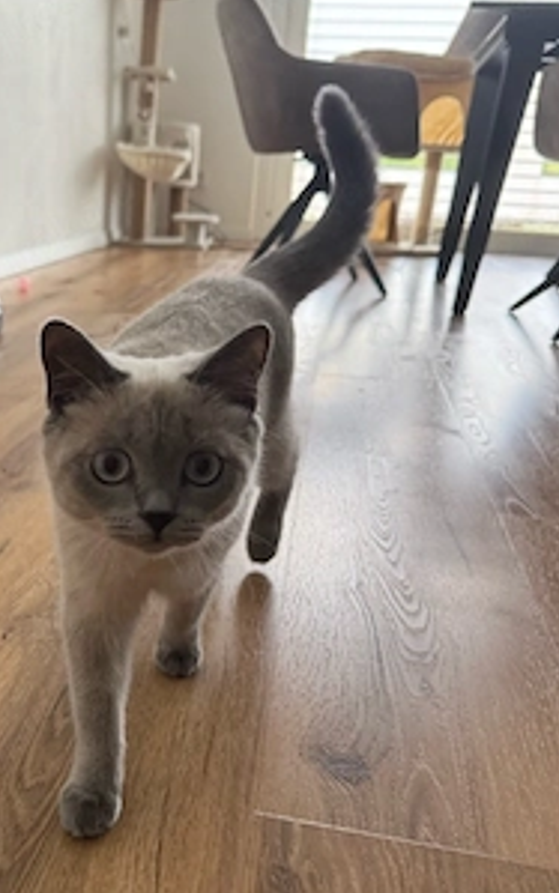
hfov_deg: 36.4
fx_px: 828
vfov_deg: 56.6
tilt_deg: -20.9
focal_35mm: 34
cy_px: 493
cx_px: 135
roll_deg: -4.7
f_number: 1.78
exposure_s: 1/121
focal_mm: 6.76
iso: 160
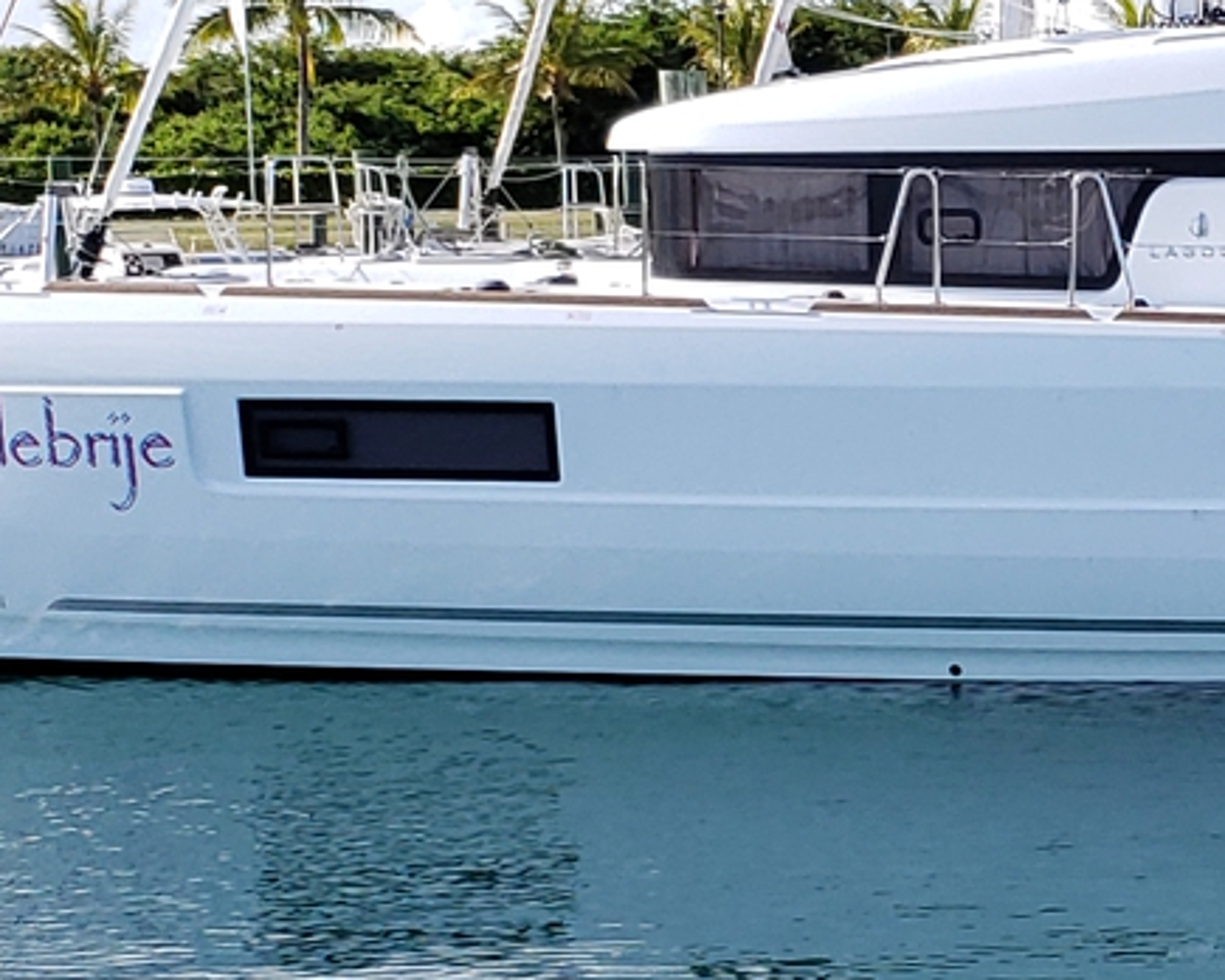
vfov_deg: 24.2
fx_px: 2284
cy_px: 411
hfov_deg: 28.3
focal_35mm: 63
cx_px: 1200
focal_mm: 4.3
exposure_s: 1/3000
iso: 100
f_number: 1.5
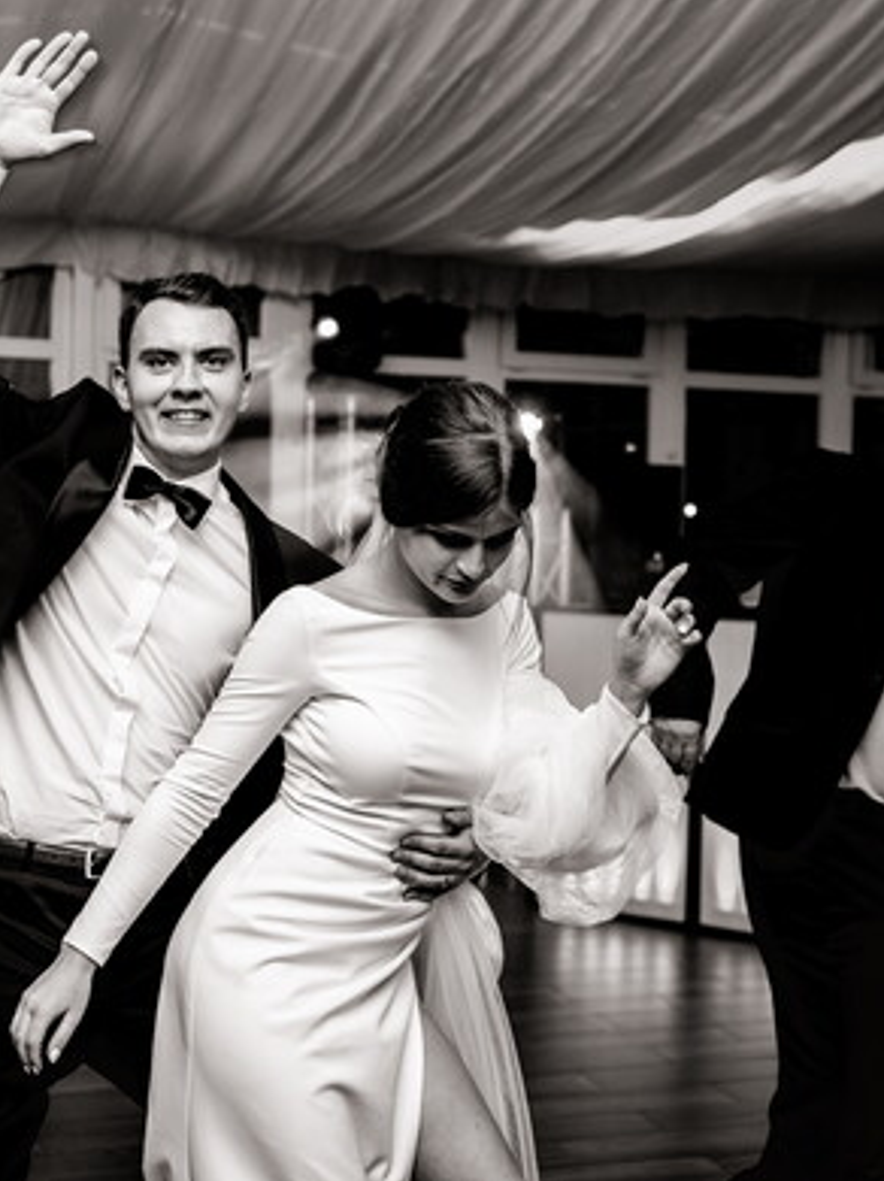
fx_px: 1738
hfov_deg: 28.2
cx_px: 254
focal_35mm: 51
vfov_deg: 37.5
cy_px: 587
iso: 200
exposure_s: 1/160
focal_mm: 35
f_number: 2.8
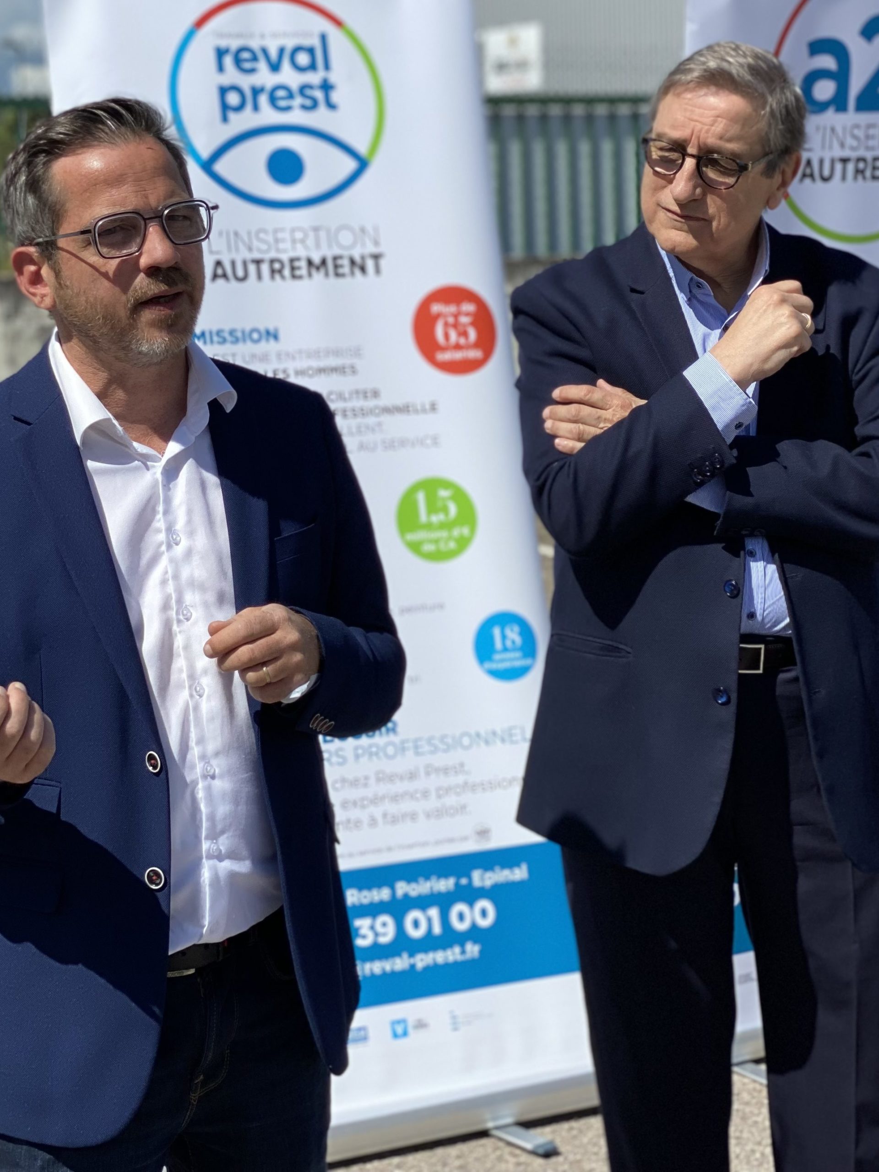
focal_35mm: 52
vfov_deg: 36.8
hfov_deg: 28.0
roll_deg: +0.4
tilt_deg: -1.4
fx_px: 1761
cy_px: 586
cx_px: 440
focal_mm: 6
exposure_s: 1/2283
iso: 20
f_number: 2
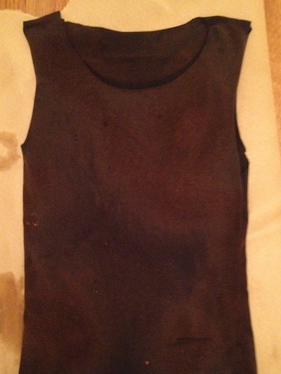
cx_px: 134
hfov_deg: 34.4
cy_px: 223
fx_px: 454
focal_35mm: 42
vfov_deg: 44.6
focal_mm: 4.28
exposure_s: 1/15
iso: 800
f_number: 2.4
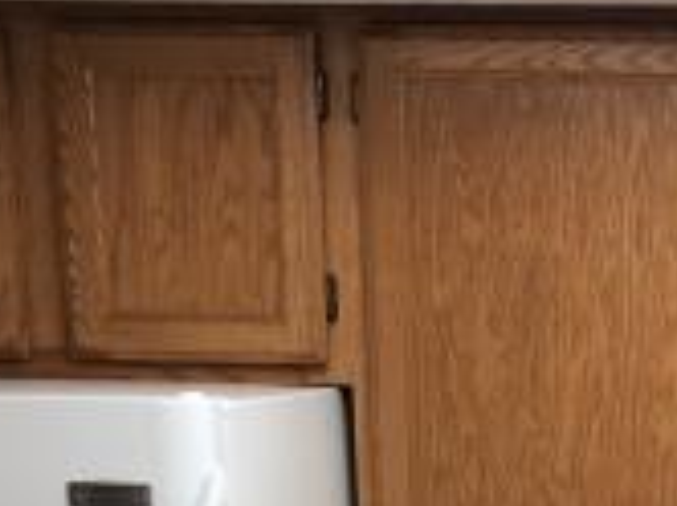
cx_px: 848
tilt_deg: -15.1
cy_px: 881
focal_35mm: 108
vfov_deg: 12.6
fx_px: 2109
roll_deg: -0.7
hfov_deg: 17.3
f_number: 1.8
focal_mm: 3.99
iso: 40
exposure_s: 1/30
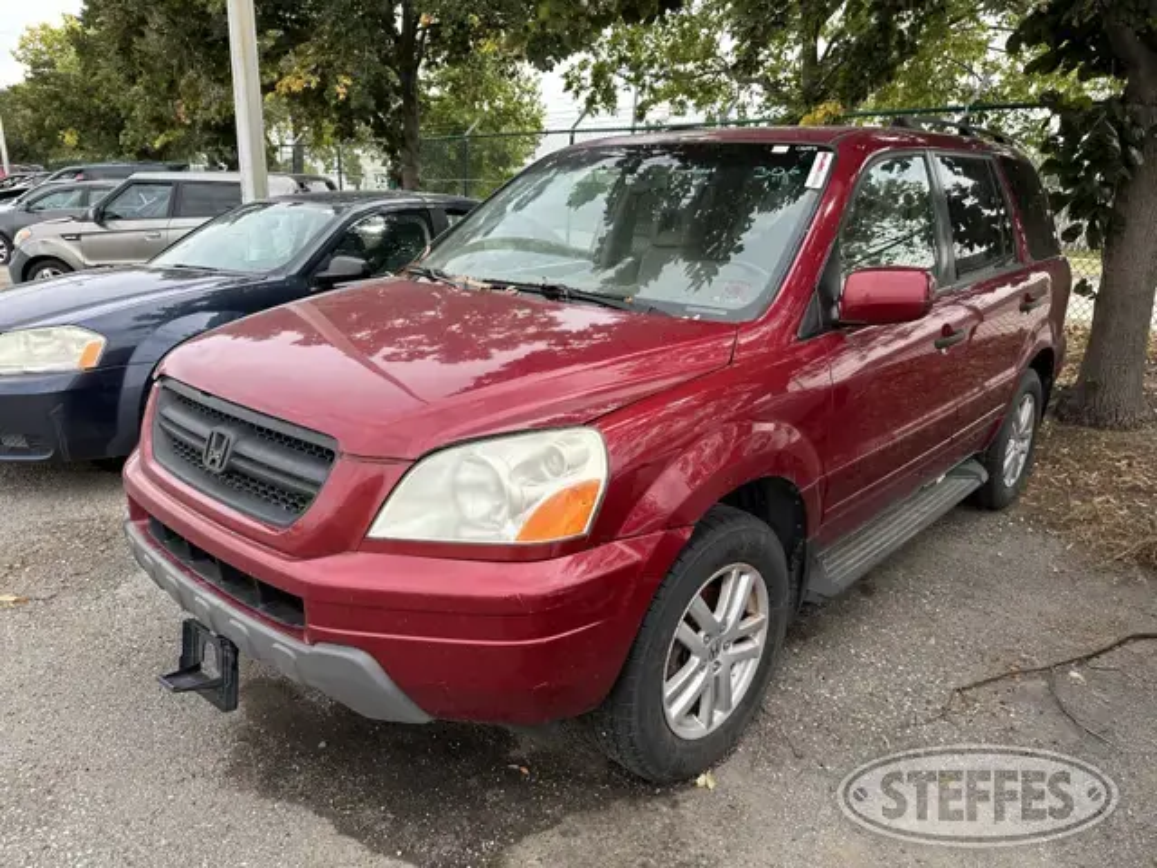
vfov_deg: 56.8
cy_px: 434
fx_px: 802
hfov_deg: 71.6
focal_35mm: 24
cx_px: 578
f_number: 1.78
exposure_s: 1/1072
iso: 80
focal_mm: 6.86
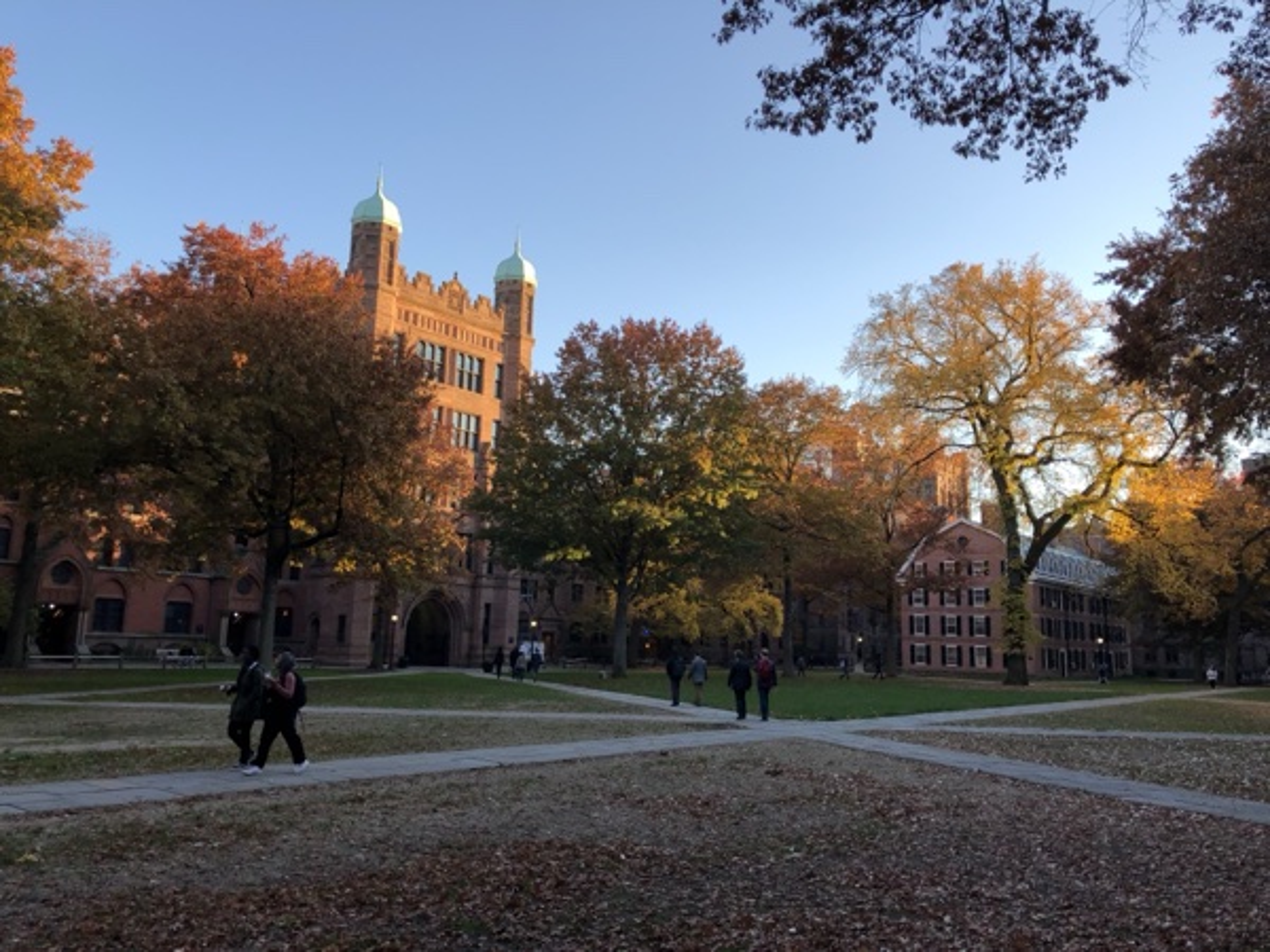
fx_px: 1027
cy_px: 476
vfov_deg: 49.7
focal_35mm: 28
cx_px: 635
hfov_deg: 63.4
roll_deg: -1.0
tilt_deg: +10.2
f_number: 1.8
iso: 20
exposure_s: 1/369
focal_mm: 4
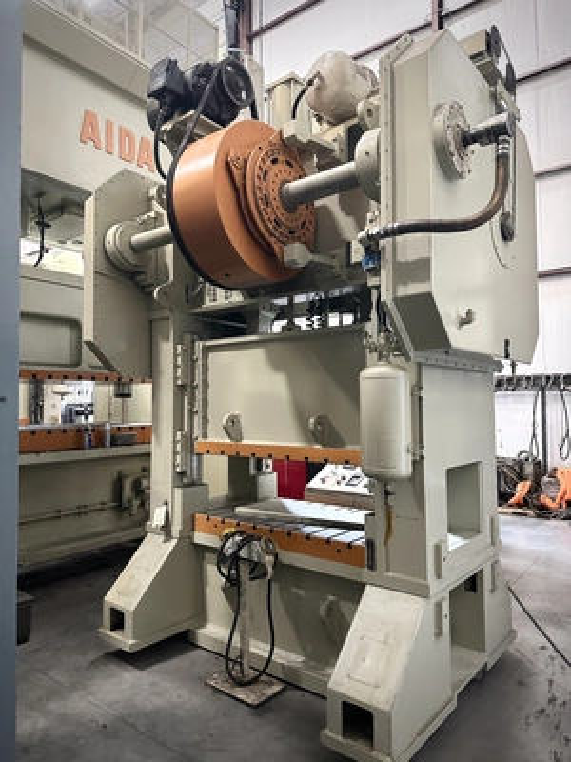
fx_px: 528
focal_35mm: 24
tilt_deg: +4.0
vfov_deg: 71.6
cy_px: 381
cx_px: 286
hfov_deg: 56.8
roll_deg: +0.8
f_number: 1.78
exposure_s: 1/40
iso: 800
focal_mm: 6.86
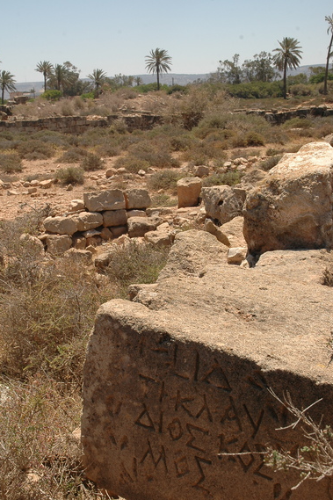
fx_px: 605
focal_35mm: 44
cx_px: 156
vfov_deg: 44.9
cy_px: 261
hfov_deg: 30.8
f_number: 13
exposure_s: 1/200
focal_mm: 25
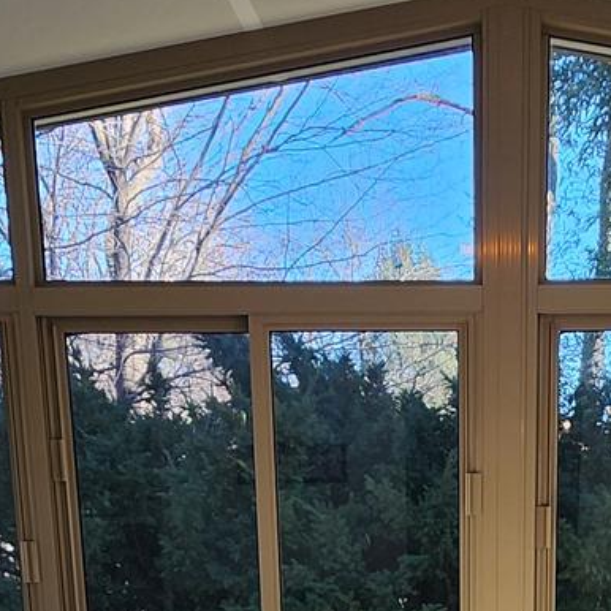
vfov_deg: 23.5
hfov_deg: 27.6
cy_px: 875
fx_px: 1218
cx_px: 491
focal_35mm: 61
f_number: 2.2
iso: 50
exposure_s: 1/123
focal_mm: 2.2
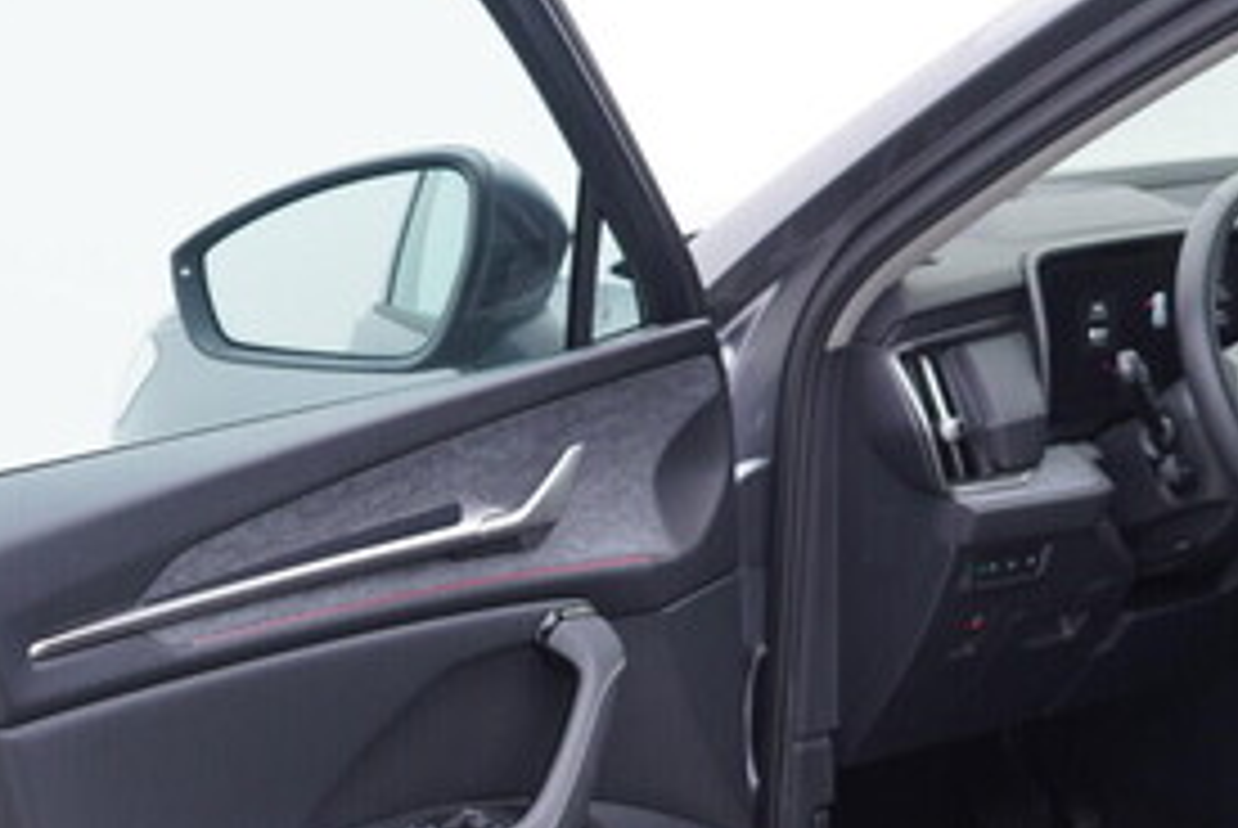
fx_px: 2479
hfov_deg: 28.0
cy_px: 812
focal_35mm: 72
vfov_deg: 18.5
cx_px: 639
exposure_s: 1/50
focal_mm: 24
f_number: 3.2
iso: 125
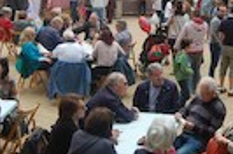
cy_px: -3
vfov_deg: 16.4
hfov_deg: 24.6
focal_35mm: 81
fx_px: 523
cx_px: 194
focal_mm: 18
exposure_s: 1/250
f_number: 8
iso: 200
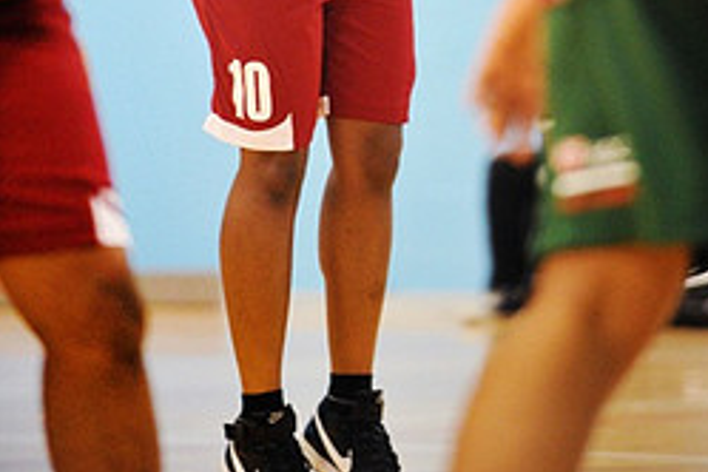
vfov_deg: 4.2
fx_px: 6391
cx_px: 377
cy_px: -159
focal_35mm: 325
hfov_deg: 6.3
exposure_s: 1/400
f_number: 2.8
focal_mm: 180
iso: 8000
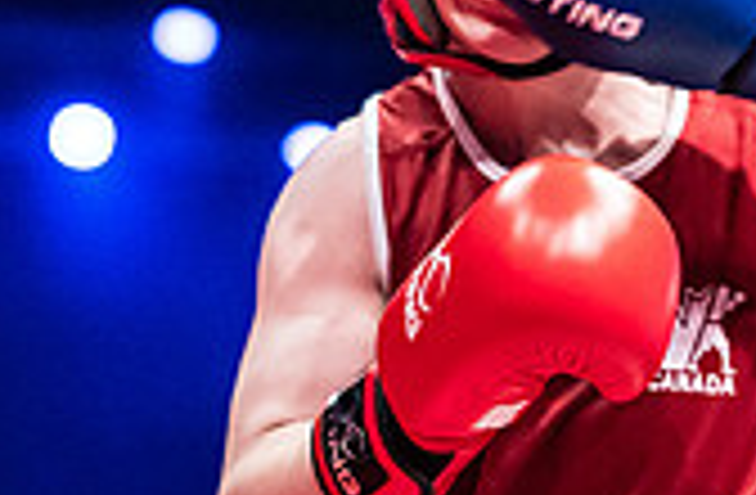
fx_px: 5722
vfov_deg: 5.0
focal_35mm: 274
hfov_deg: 7.3
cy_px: 304
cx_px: 1469
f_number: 2.5
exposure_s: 1/1000
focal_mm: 65
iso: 3200
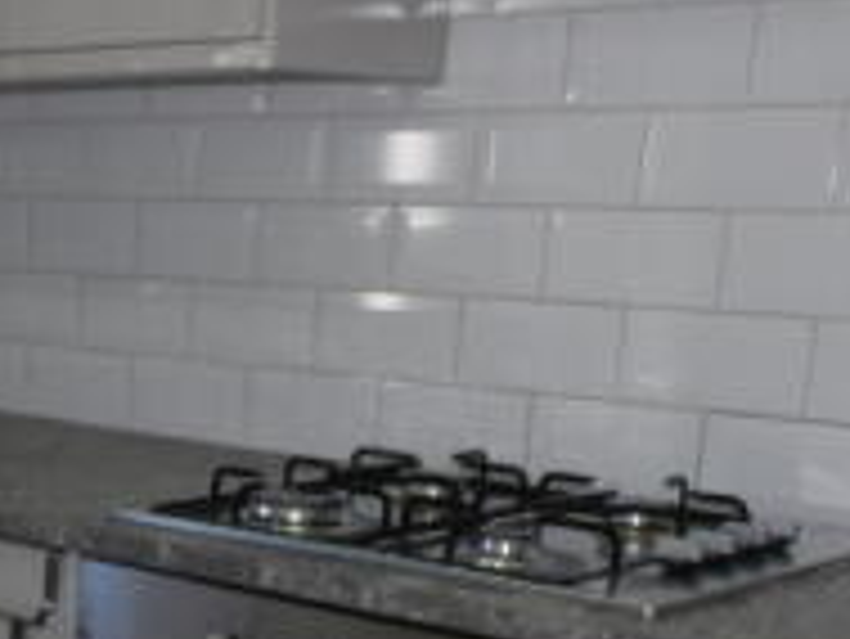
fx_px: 1818
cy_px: 718
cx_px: -137
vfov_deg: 19.1
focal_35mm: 74
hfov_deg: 24.2
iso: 200
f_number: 4.1
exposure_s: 1/15
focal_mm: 4.3
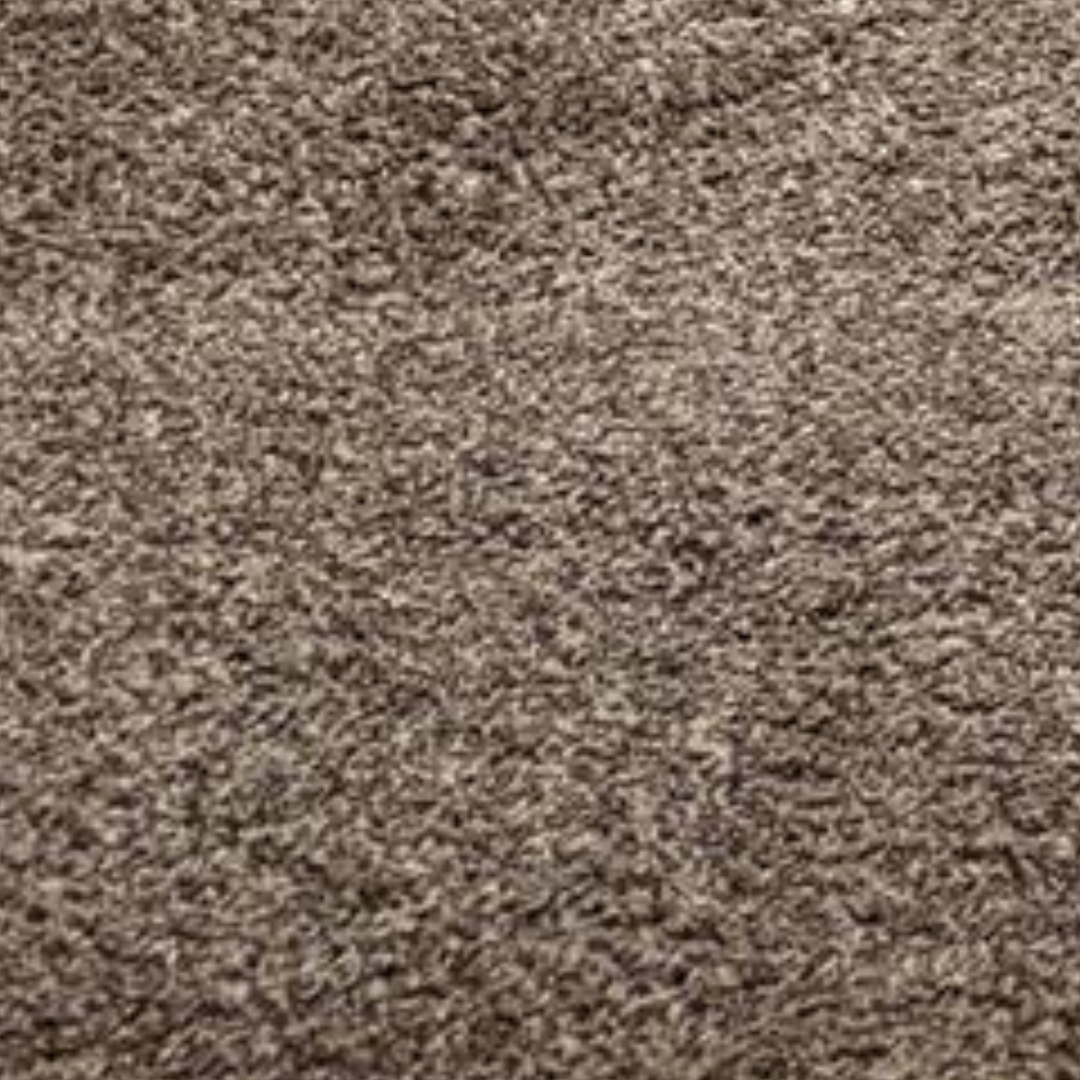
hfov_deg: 14.2
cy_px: -1336
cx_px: 1620
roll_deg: +0.2
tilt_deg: -17.4
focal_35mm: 115
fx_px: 4059
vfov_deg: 12.5
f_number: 1.6
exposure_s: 1/60
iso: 320
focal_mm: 5.96
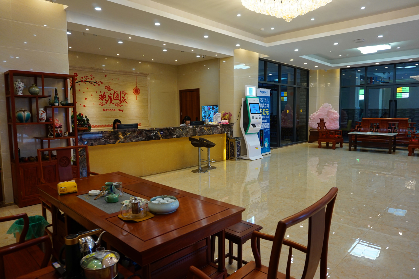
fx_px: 279
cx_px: 210
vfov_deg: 53.1
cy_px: 140
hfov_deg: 73.8
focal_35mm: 24
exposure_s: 1/60
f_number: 4
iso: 250
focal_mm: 16
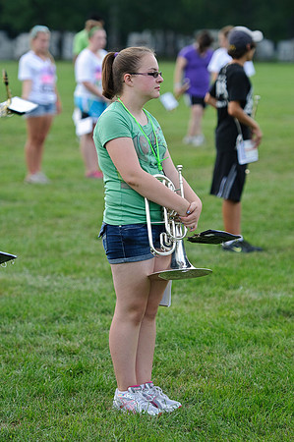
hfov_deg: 7.9
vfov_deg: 11.8
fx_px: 2136
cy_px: 221
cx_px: 147
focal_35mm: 174
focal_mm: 116
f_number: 2.8
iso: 200
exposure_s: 1/500
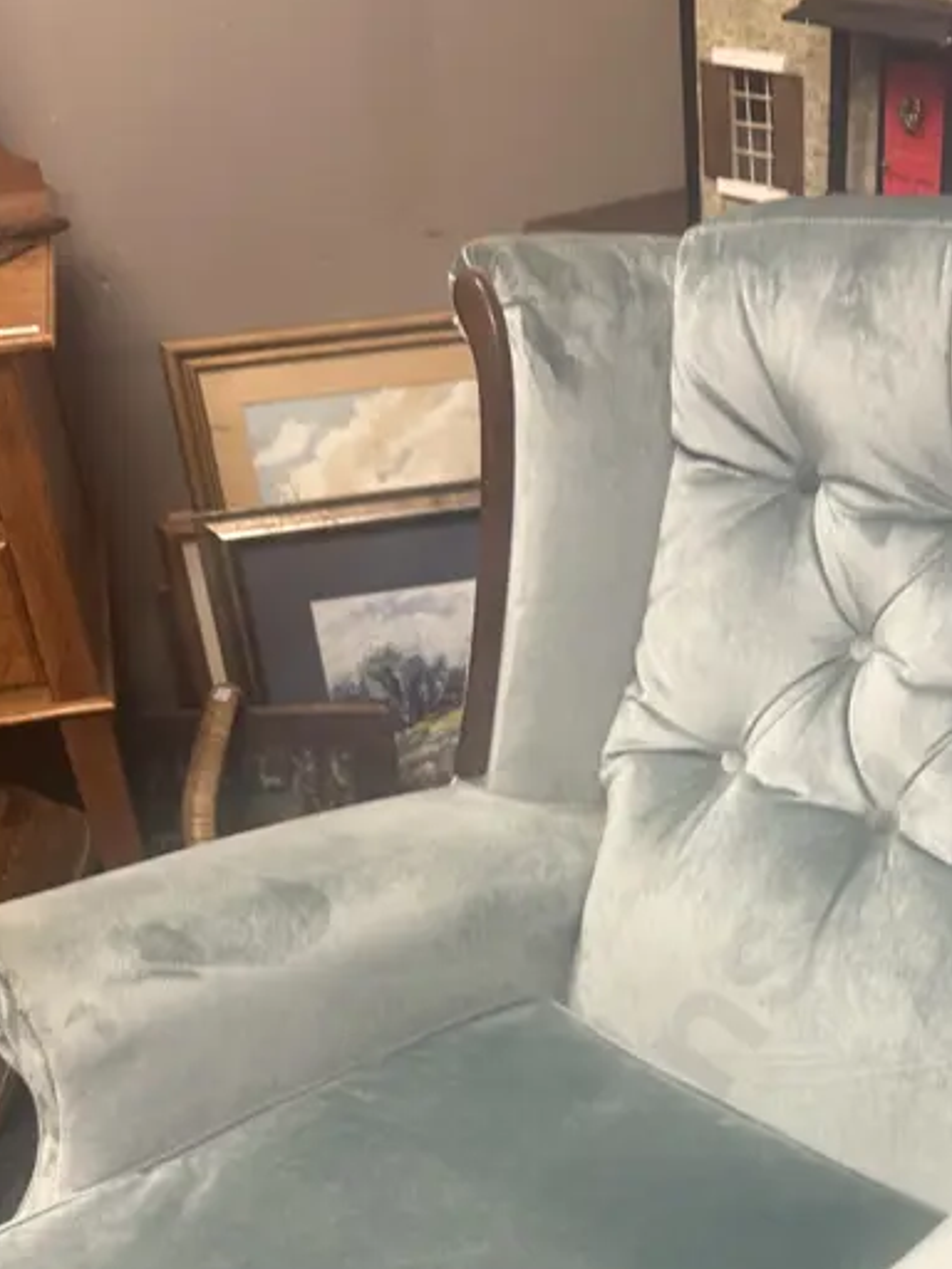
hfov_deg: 29.6
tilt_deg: -35.2
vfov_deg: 38.4
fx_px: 1760
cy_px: 989
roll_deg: +0.8
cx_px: 746
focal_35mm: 48
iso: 125
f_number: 1.78
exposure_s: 1/50
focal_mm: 6.86
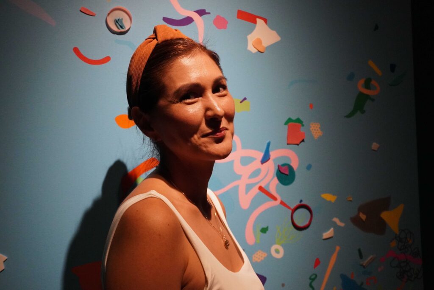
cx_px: 217
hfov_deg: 51.3
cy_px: 145
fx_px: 452
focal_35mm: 38
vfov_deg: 35.5
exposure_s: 1/640
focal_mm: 25
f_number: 4.5
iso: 5000
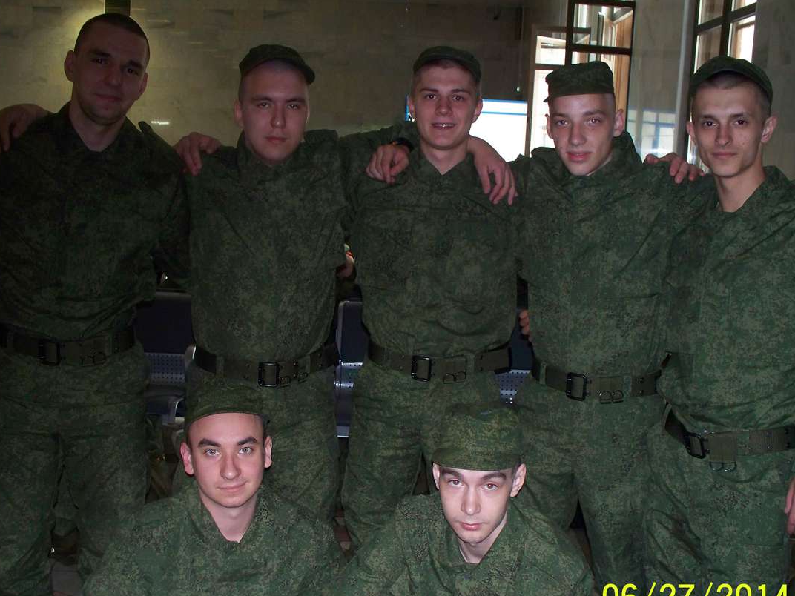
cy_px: 331
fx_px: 988
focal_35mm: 43
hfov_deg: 43.8
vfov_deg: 33.6
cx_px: 369
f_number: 2.8
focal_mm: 7.54
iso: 200
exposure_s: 1/30
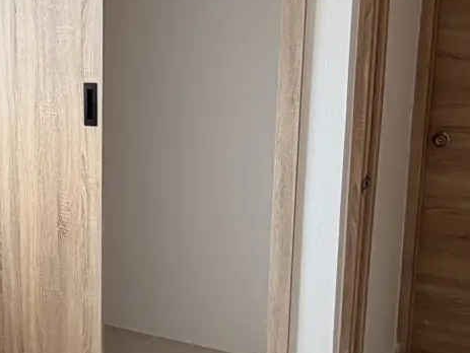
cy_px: 182
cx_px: 56
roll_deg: +1.2
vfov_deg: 25.3
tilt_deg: -10.0
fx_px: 788
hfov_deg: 31.8
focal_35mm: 58
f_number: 2.2
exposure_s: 1/163
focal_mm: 2.22
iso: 64
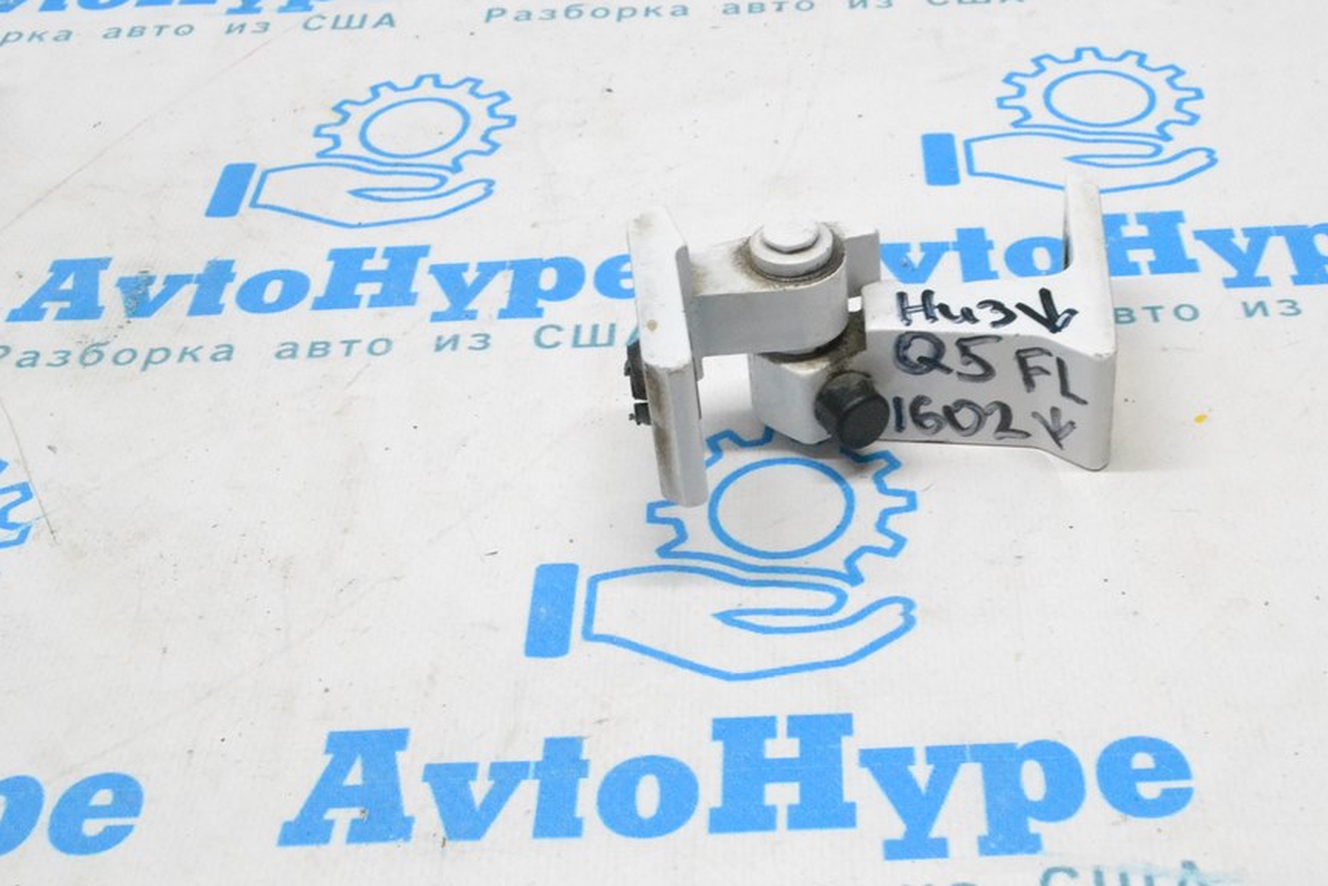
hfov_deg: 39.4
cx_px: 789
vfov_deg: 27.0
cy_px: 427
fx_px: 1845
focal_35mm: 50
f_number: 13
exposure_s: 1/100
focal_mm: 28
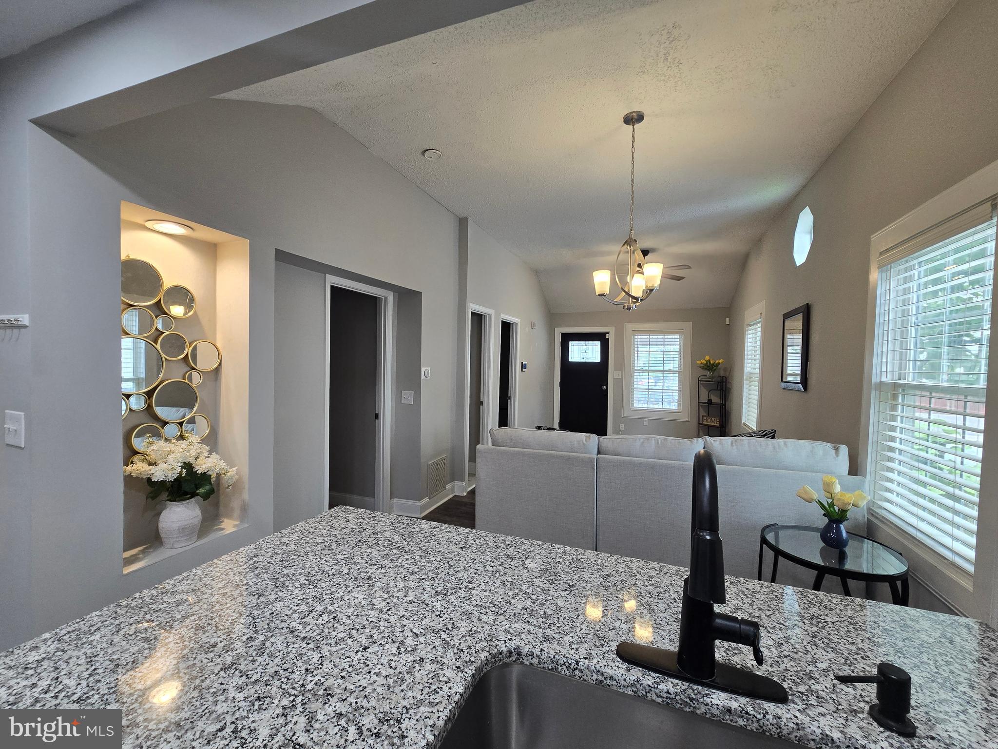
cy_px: 374
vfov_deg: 89.9
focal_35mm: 13
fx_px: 375
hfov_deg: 106.2
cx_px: 499
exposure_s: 1/60
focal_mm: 2.2
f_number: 2.2
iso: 125
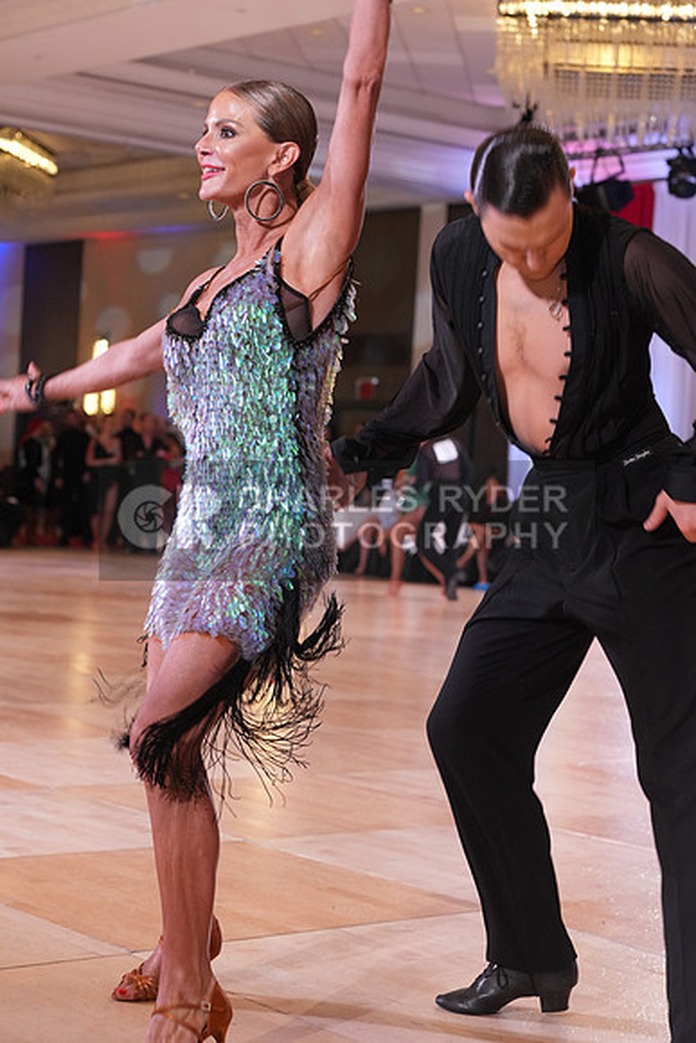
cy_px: 522
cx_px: 348
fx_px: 2029
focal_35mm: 70
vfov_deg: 28.8
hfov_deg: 19.5
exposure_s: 1/200
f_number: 5
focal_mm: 70
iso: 2500
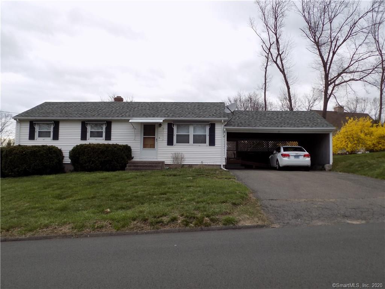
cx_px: 192
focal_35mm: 30
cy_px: 144
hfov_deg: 60.0
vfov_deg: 46.8
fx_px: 334
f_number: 3.3
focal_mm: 5.3
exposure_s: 1/200
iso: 80
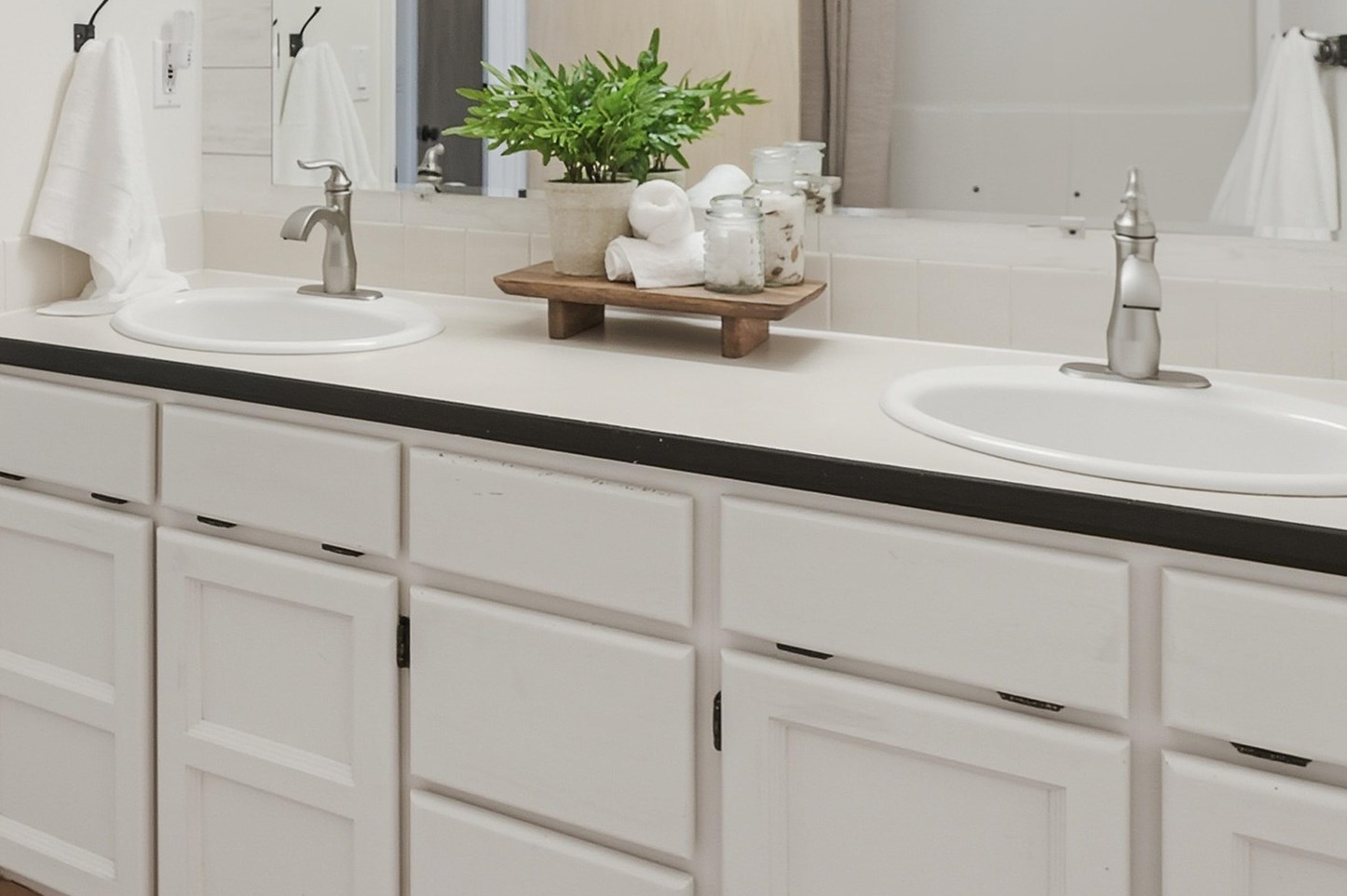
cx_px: 440
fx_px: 1272
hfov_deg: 54.6
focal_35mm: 34
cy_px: 58
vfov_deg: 36.0
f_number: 8
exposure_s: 1/10
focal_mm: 16
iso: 100
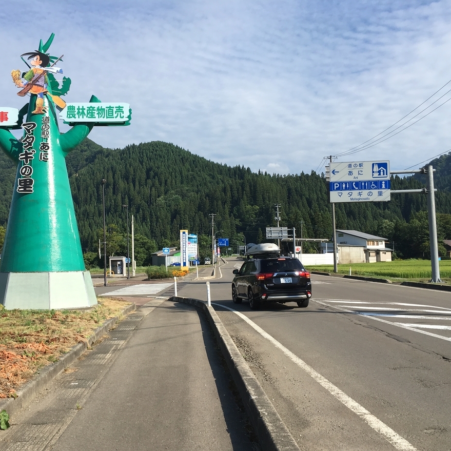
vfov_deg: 47.2
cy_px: 229
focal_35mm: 35
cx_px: 181
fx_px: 516
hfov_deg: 47.0
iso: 25
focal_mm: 4.15
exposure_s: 1/1282
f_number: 2.2
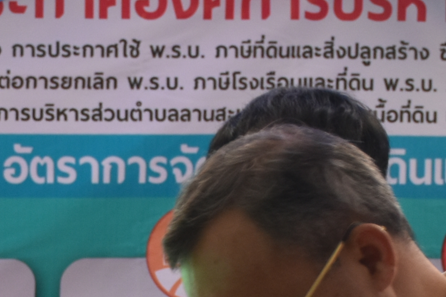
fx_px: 3778
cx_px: 23
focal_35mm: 305
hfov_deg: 6.7
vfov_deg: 4.5
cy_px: 540
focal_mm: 42
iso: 400
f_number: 5.6
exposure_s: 1/125
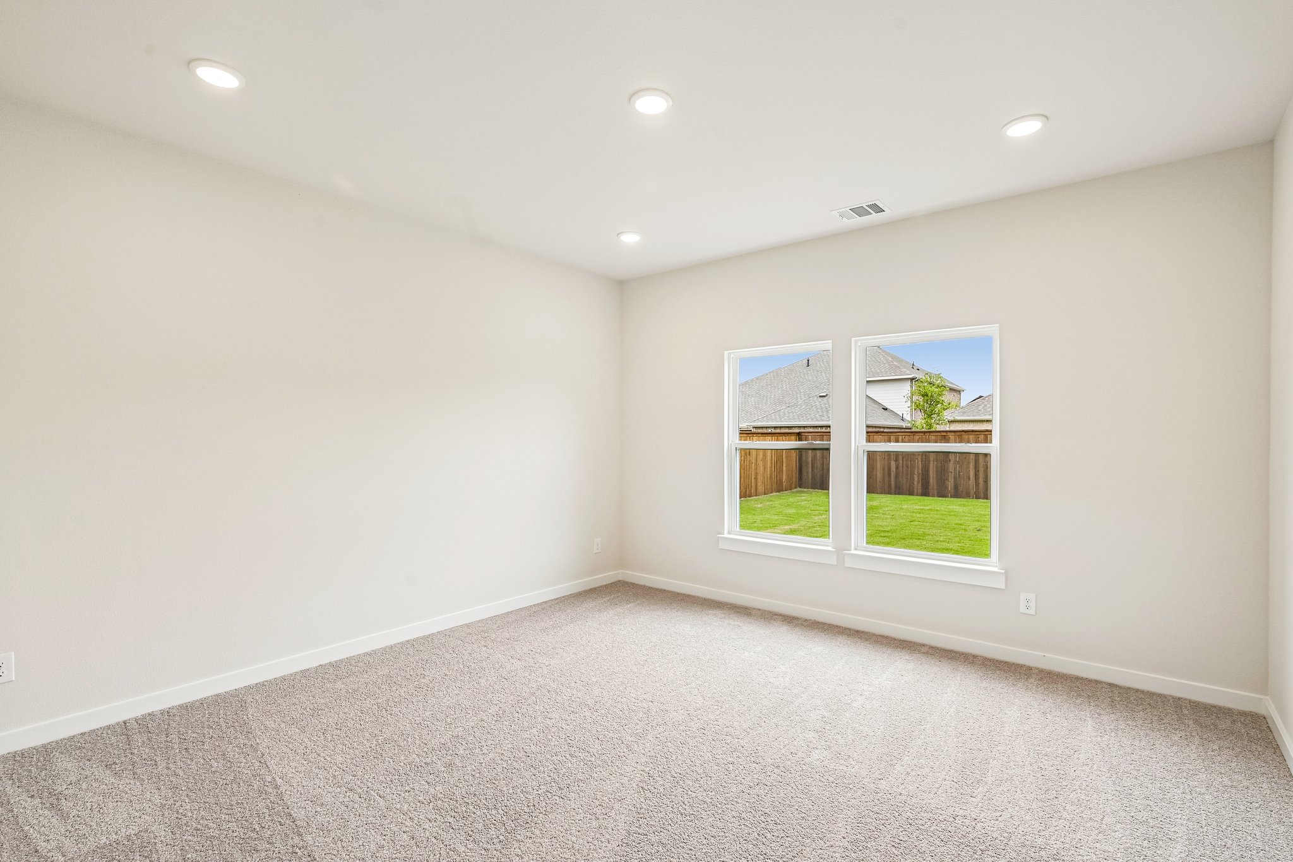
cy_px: 431
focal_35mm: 16
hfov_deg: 96.7
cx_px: 646
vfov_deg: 73.7
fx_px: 575
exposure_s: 1/125
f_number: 8
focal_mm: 16
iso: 400
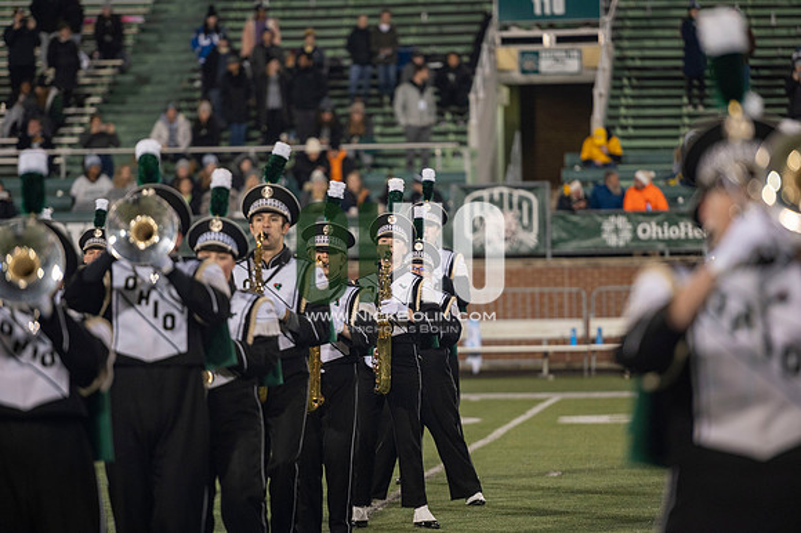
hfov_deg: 10.3
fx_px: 4447
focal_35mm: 200
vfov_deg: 6.9
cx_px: 400
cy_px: 266
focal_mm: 200
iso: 1000
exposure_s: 1/500
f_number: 2.8
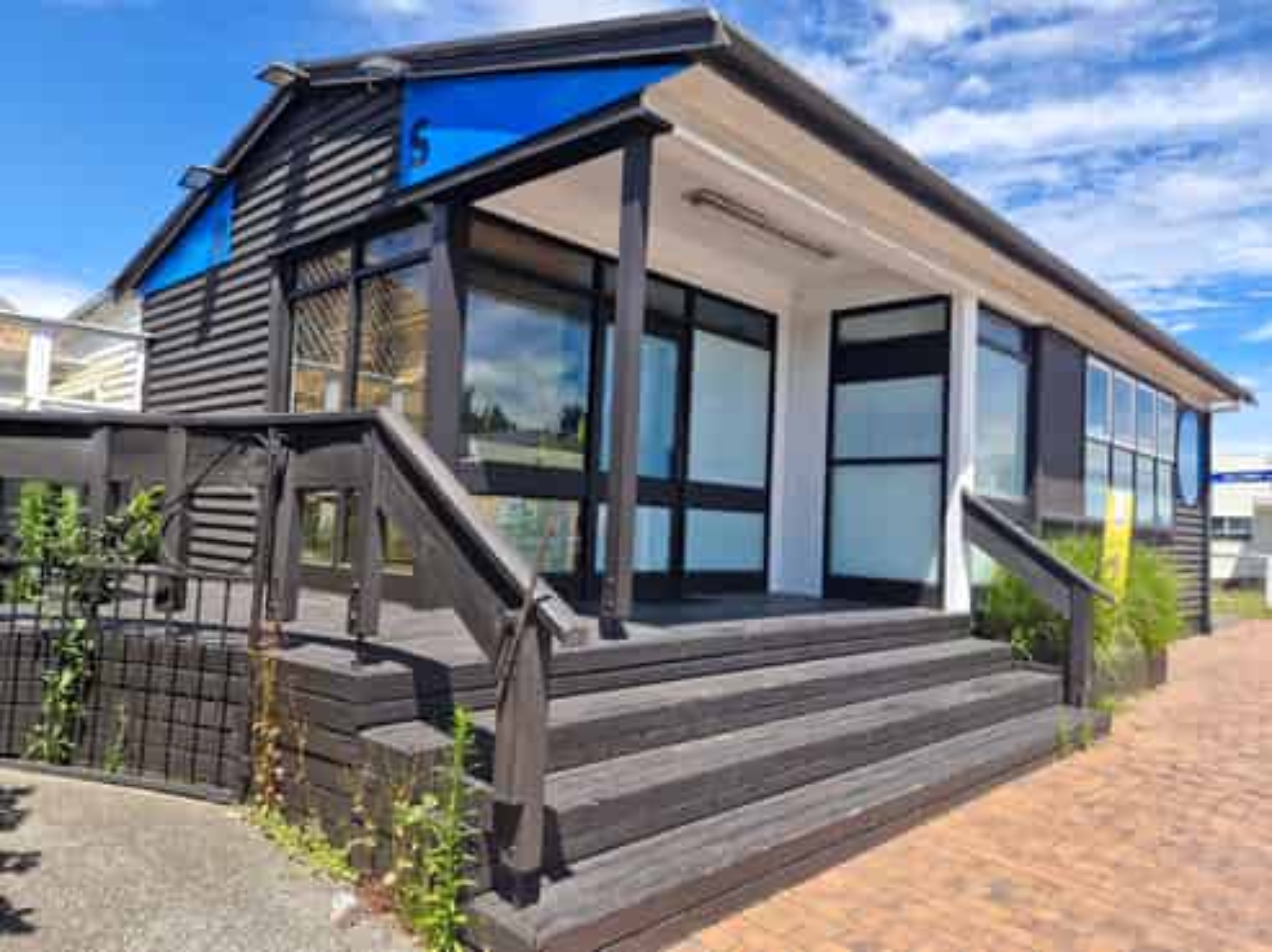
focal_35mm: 23
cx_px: 636
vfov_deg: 58.8
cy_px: 476
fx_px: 845
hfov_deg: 74.0
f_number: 1.8
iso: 50
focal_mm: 5.54
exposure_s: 1/930
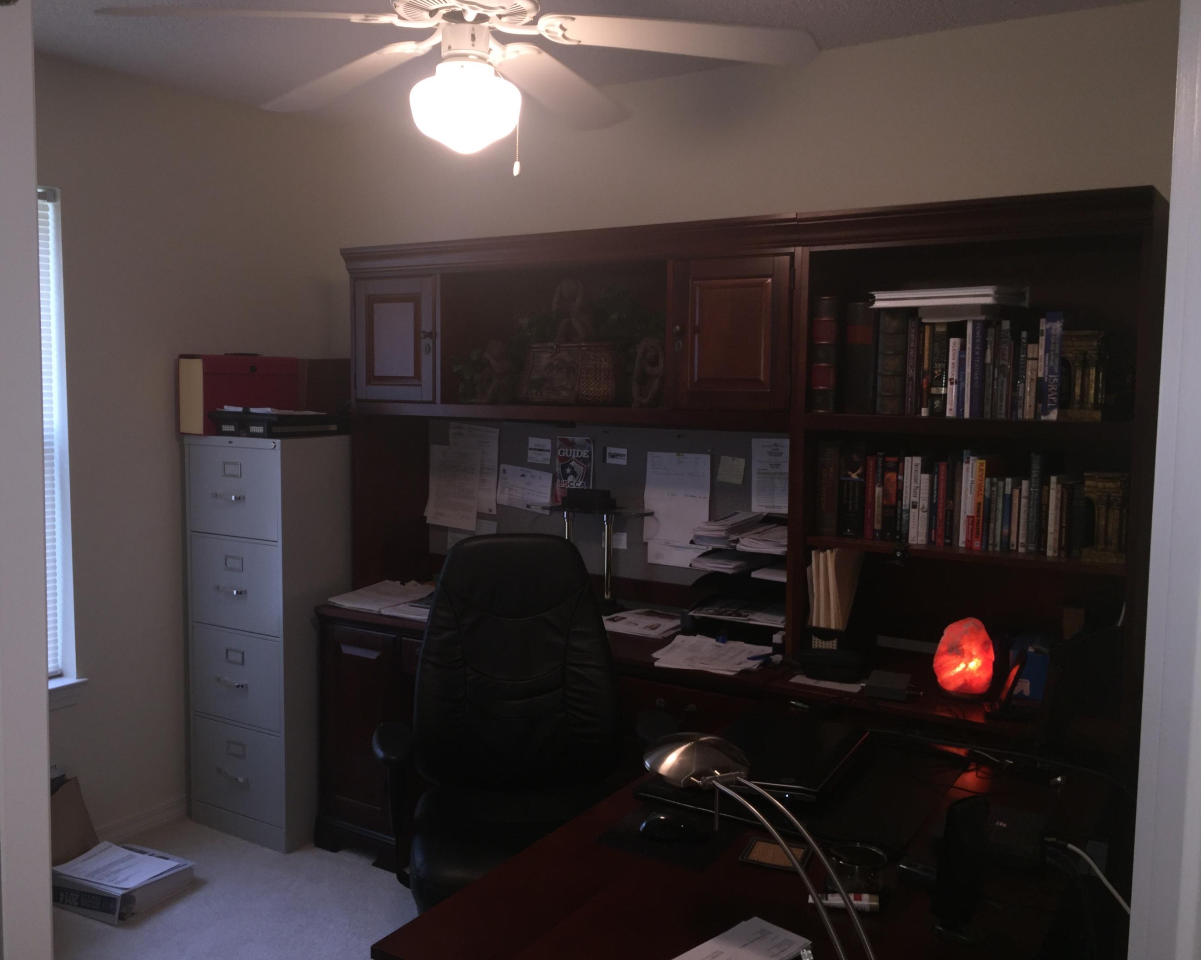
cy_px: 470
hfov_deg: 57.1
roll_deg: -1.5
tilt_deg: -5.6
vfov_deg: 47.1
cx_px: 549
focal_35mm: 31
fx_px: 1102
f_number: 2.2
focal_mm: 4.15
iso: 32
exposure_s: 1/30
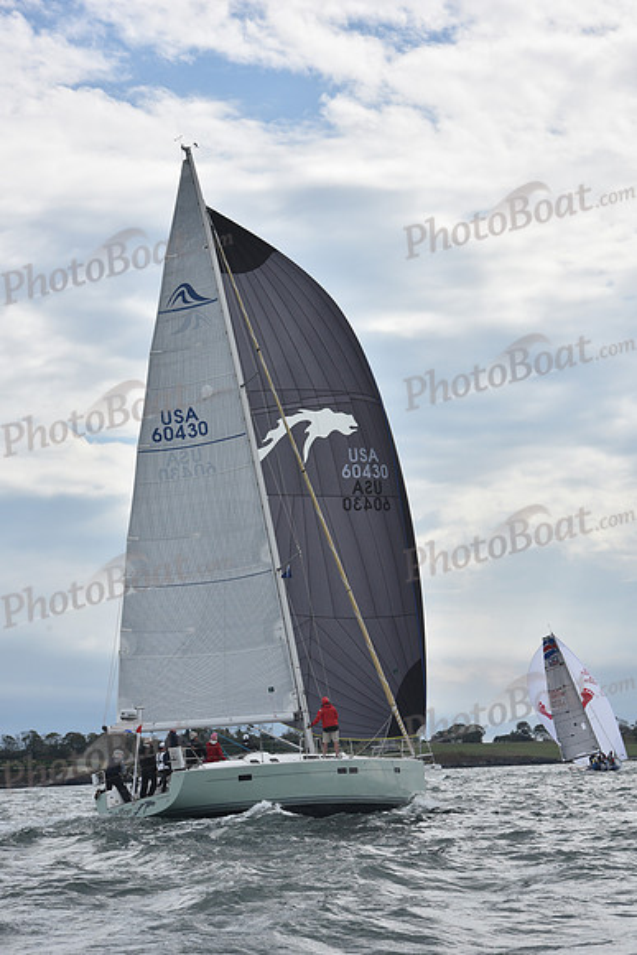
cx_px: 318
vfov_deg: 22.1
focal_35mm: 92
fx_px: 2440
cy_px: 478
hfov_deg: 14.9
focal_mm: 92
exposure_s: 1/1000
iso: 320
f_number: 10
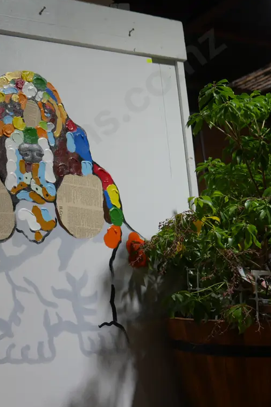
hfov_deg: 26.6
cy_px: 203
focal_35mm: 48
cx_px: -1
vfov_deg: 41.1
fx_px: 542
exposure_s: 1/100
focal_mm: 17
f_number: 4
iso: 200
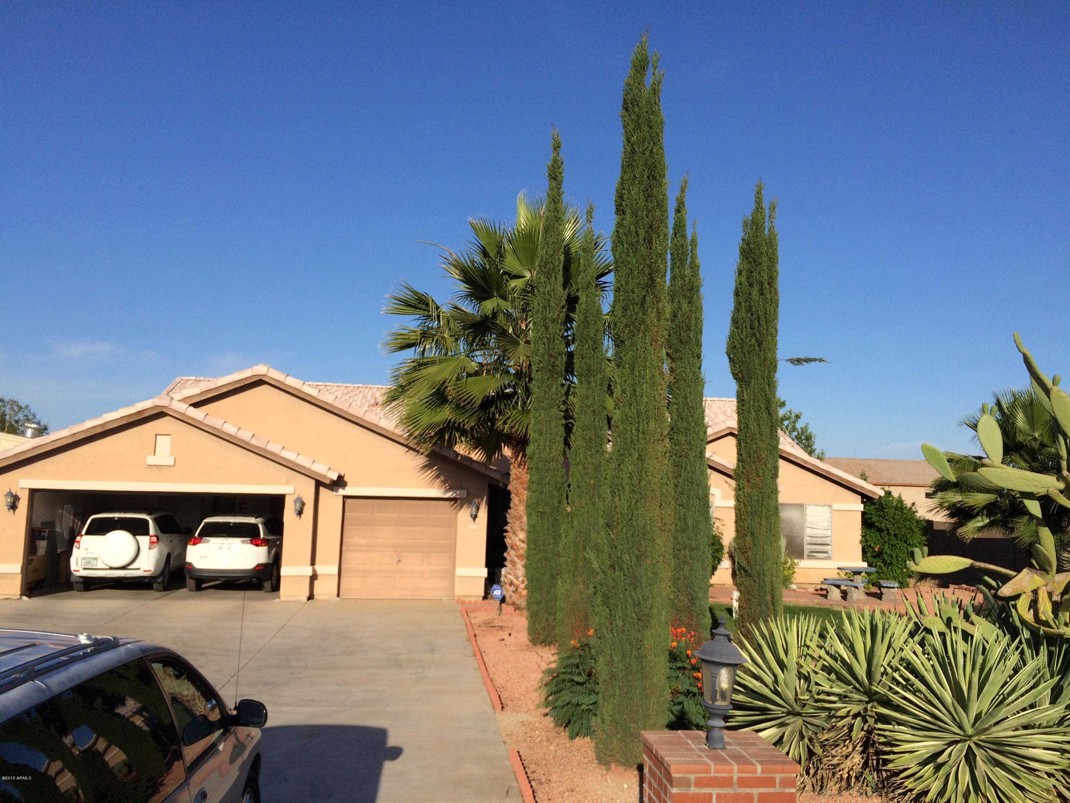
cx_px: 535
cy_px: 402
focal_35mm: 29
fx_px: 896
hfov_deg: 61.7
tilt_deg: +5.1
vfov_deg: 48.2
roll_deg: +0.2
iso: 32
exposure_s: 1/2564
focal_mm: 4.15
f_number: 2.2
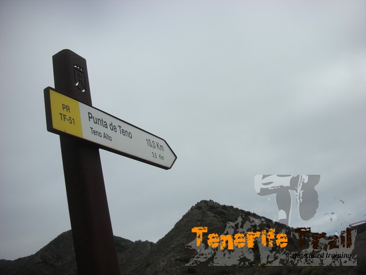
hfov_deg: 52.6
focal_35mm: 35
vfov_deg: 40.7
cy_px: 138
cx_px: 183
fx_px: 370
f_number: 8.5
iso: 50
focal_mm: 5.8
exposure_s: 1/132
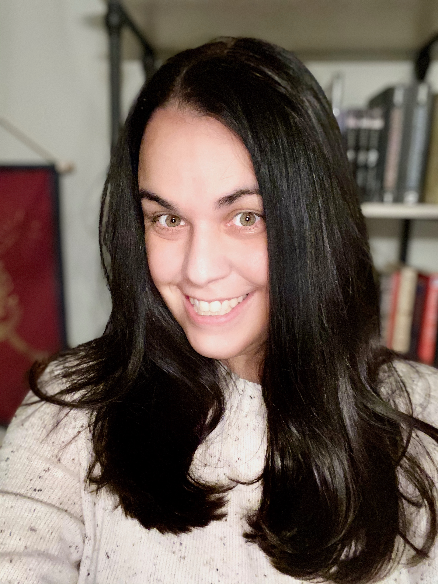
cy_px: 292
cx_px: 219
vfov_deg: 60.0
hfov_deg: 46.8
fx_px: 506
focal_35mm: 30
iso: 500
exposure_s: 1/22
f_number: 2.2
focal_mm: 2.71
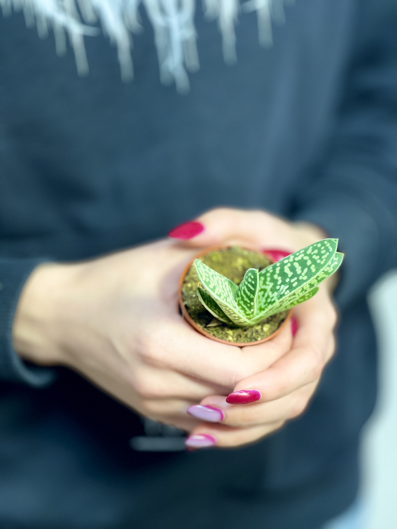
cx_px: 198
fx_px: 979
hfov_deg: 22.9
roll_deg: +1.0
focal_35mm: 64
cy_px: 264
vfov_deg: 30.3
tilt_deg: -26.2
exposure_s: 1/100
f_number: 2.2
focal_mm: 7.5
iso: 250
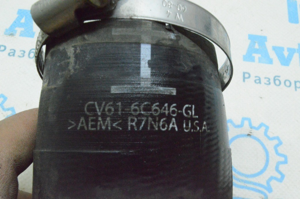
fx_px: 325
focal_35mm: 39
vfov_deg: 34.2
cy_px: 100
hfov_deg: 49.6
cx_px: 150
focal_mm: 26
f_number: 25
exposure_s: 1/40
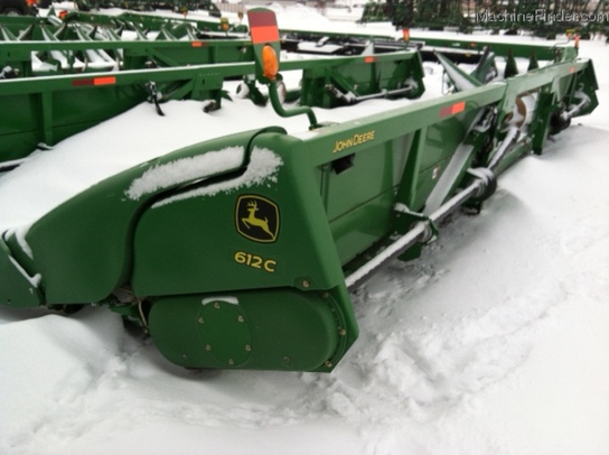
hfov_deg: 52.7
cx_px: 304
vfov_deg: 40.6
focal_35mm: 35
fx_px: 615
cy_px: 228
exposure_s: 1/1000
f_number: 2.8
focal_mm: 3.85
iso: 80
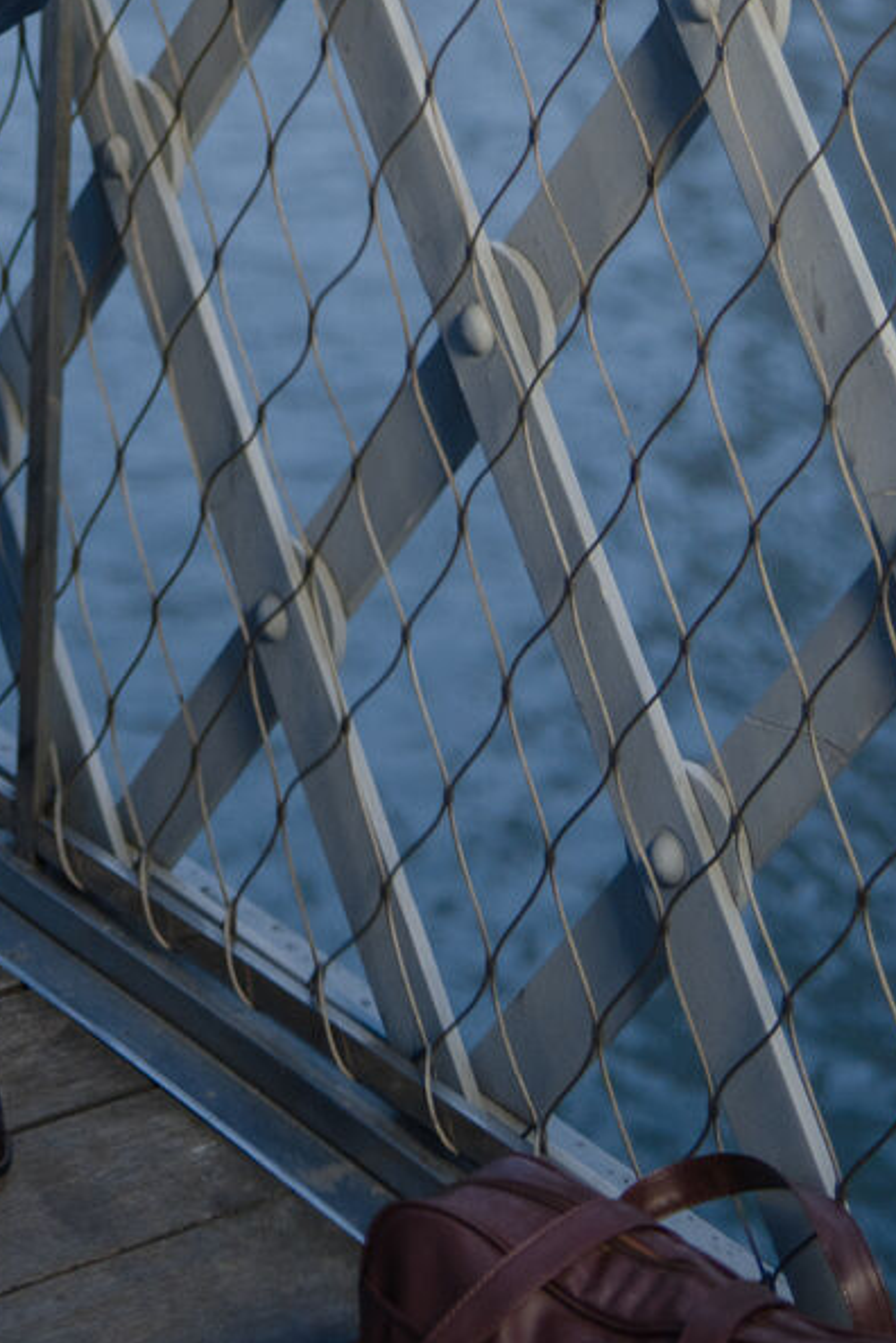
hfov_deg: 12.9
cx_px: 310
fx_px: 3957
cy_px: -690
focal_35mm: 106
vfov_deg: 17.3
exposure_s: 1/160
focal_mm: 35
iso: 400
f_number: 1.4
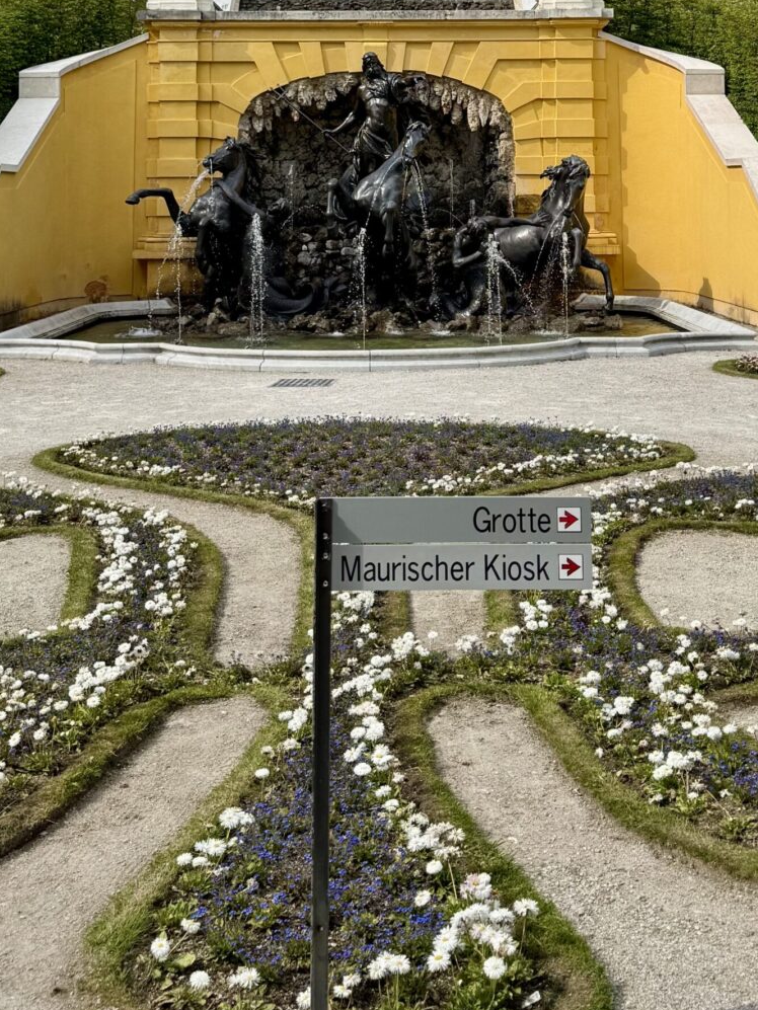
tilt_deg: +3.5
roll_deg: +1.0
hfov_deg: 28.0
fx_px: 1518
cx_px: 428
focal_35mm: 52
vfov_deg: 34.5
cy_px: 76
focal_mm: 6.76
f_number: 1.78
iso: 80
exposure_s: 1/3802
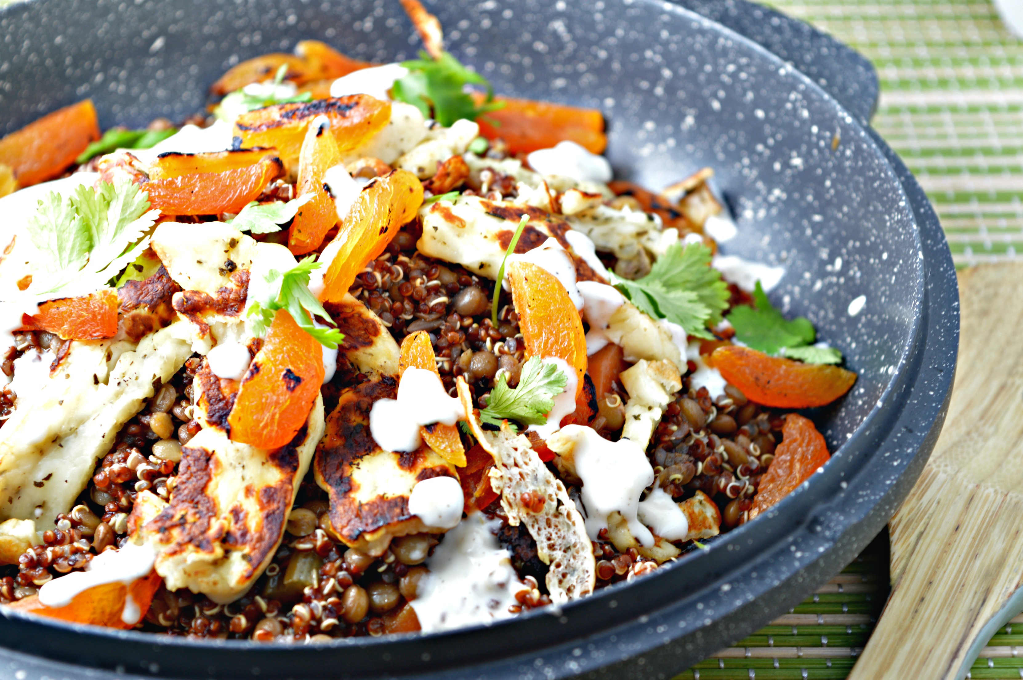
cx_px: 512
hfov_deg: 24.6
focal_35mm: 82
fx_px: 2342
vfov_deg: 16.5
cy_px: 340
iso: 100
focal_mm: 55
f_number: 5.6
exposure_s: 1/13
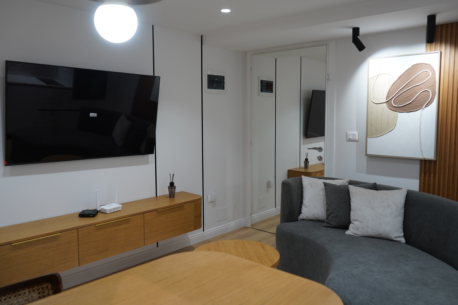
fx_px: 369
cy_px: 149
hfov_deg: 63.7
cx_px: 231
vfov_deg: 45.0
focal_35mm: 29
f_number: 4
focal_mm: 28
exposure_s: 1/160
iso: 800
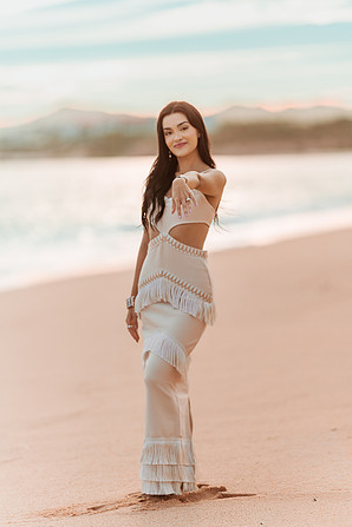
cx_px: 176
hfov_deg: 10.1
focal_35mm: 136
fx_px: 1995
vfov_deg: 15.1
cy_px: 264
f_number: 1.8
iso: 320
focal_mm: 135
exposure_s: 1/8000
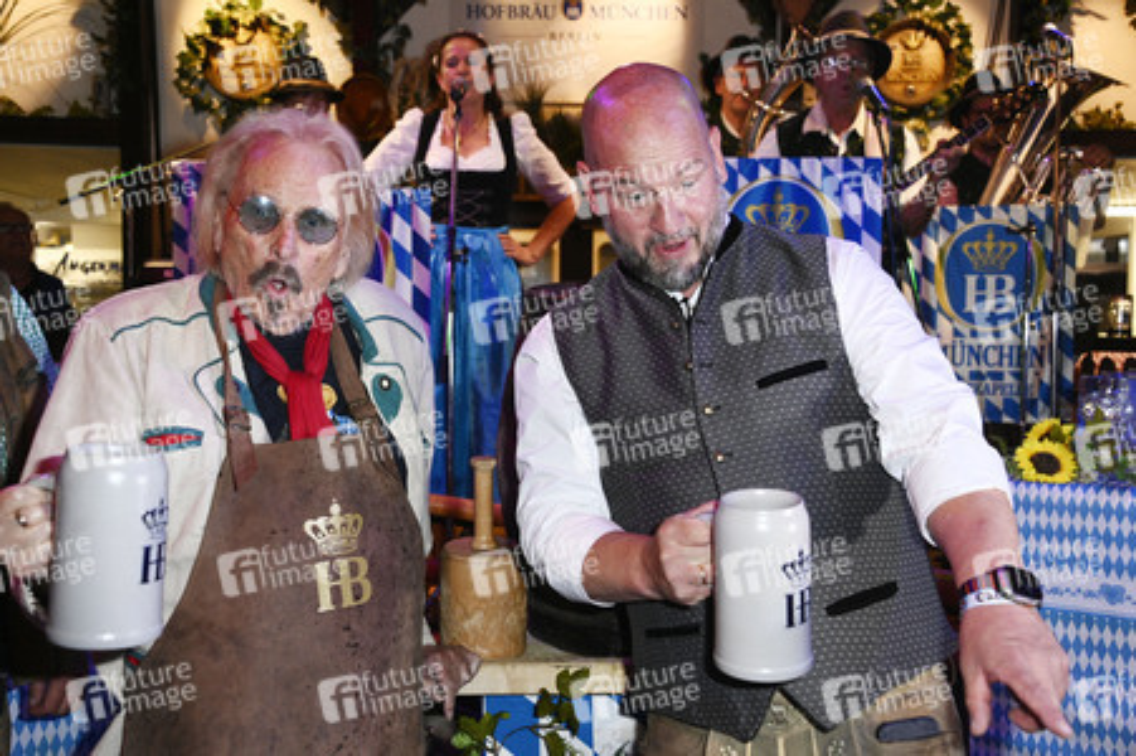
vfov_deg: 29.8
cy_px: 378
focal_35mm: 45
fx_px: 1419
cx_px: 568
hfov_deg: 43.6
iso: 3200
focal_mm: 45
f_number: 5.6
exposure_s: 1/200
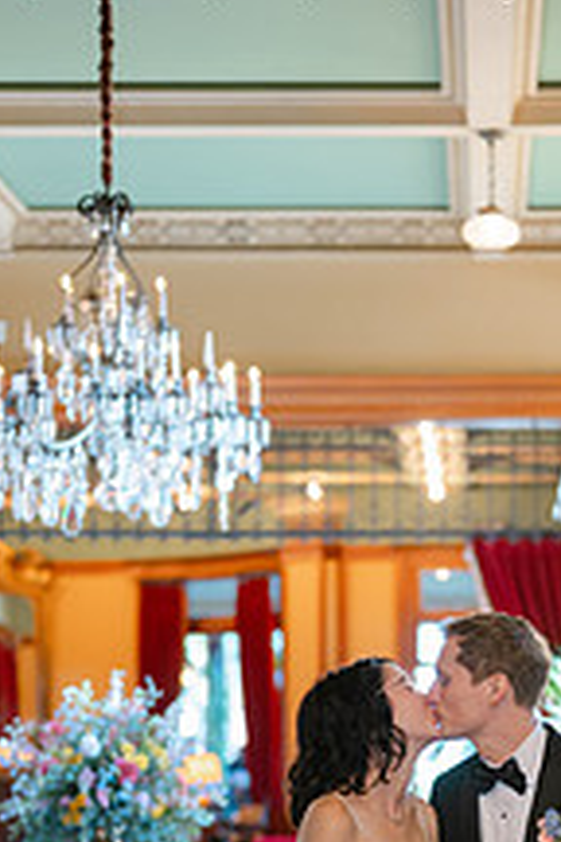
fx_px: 2431
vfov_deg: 19.2
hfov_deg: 13.1
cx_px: 475
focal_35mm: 104
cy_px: 803
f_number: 1.8
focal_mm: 50
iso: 320
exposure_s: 1/125
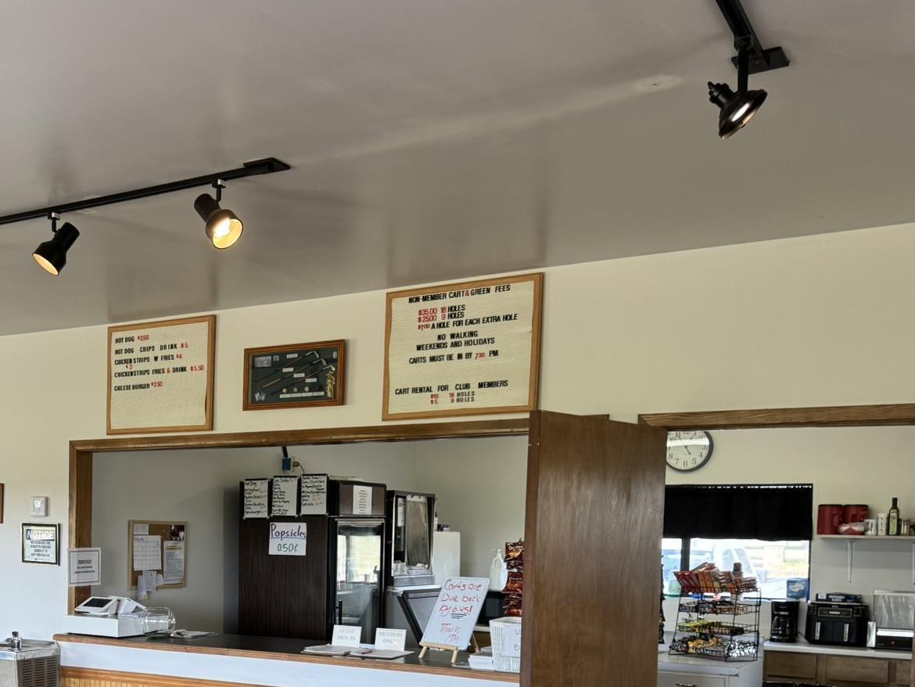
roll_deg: -0.3
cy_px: 580
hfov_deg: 43.0
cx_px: 199
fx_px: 1110
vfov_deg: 33.1
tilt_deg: -1.4
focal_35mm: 42
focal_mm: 6.76
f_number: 1.78
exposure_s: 1/120
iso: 160
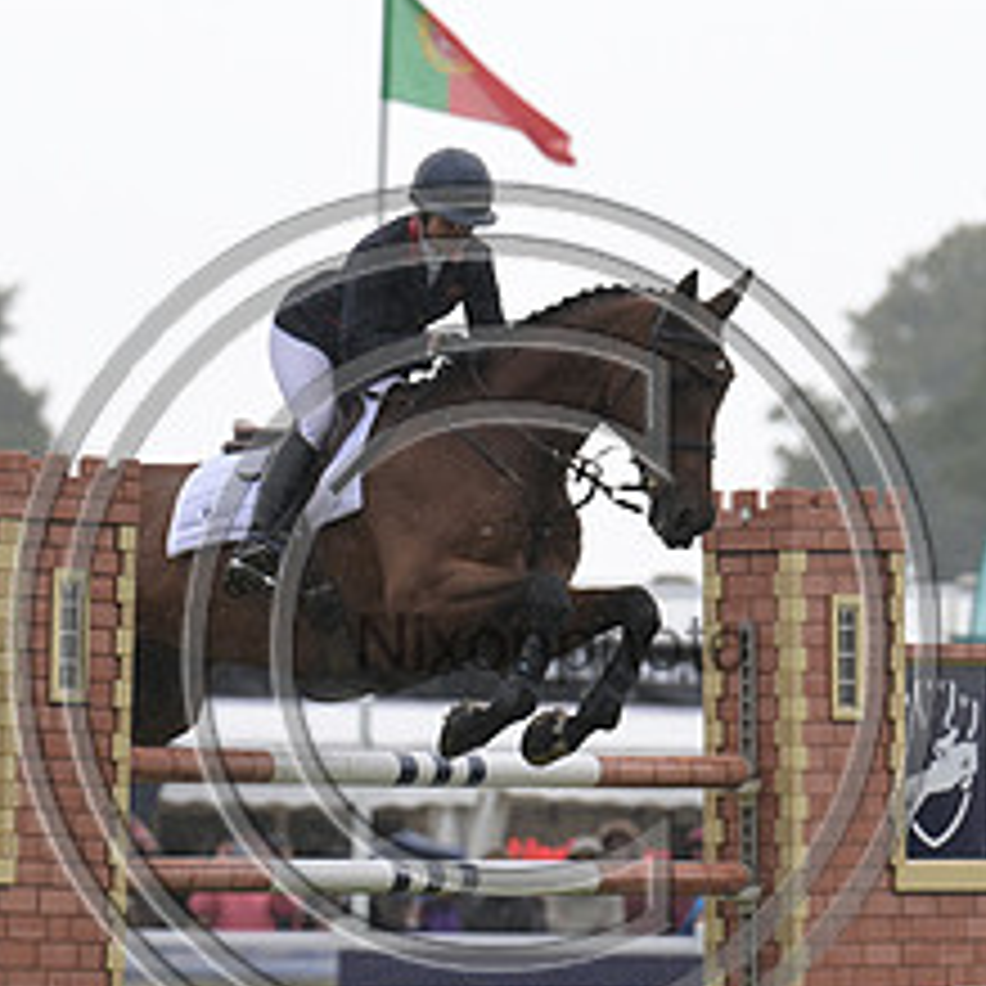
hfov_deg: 3.9
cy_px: 583
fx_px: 14502
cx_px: 423
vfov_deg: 3.9
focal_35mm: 450
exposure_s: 1/1250
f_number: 4.5
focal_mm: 200
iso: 720
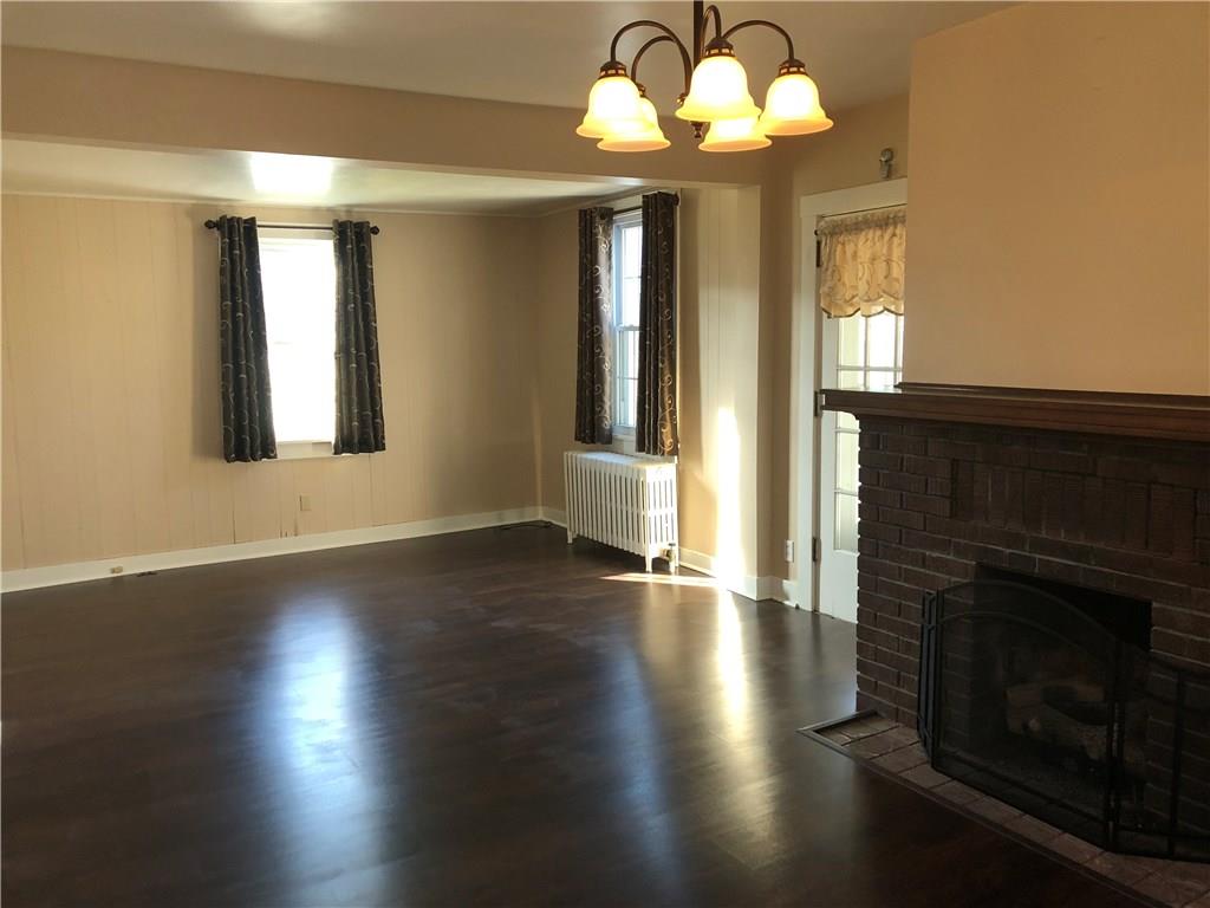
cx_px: 605
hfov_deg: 63.4
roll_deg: +0.2
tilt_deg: -7.2
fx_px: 979
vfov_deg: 49.7
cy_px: 454
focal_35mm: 28
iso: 40
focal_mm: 3.99
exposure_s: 1/20
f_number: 1.8
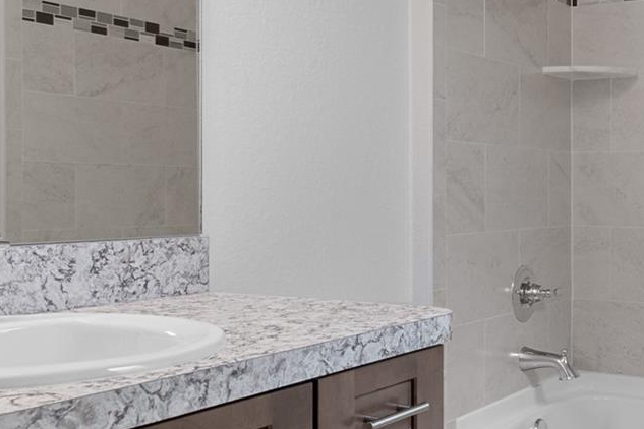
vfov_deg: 27.4
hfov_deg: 39.7
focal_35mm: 49
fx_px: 881
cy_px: 209
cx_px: 428
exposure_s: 1/3
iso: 320
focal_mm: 13
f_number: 8
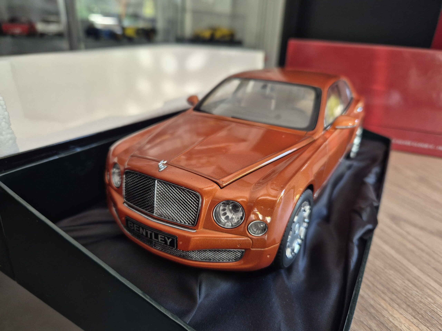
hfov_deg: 73.9
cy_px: 166
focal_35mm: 23
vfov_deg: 58.9
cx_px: 221
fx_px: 294
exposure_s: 1/100
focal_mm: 5.4
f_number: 1.8
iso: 320
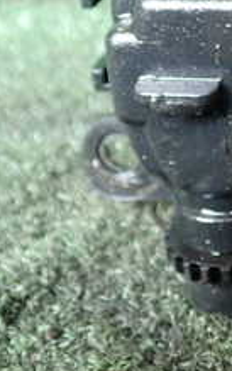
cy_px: 15
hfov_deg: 13.9
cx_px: 366
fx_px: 880
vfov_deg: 23.0
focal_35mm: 87
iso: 200
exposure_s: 1/30
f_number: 2.3
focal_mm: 5.4
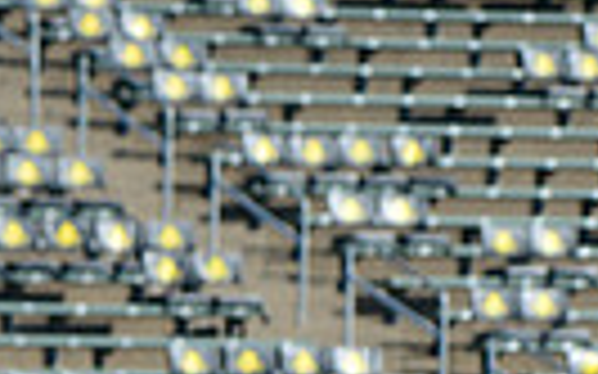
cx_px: 182
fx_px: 11208
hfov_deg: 3.1
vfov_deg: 1.9
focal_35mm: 688
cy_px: 928
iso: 125
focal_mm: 200
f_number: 5.6
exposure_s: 1/1250
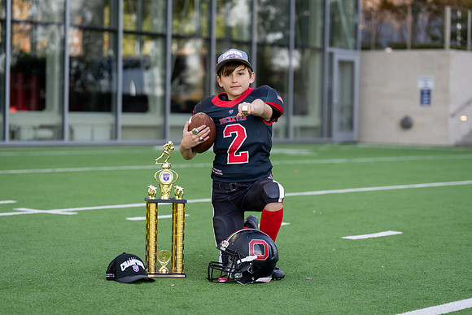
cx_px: 236
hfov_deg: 21.4
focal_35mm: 95
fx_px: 1247
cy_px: 157
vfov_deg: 14.4
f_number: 2.8
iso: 100
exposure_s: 1/400
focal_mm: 90
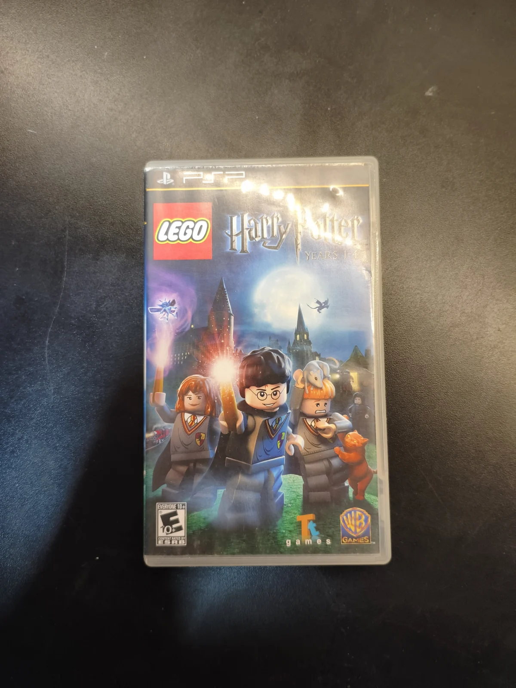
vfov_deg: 67.3
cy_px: 344
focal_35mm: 26
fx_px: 517
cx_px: 258
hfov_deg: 53.1
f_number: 1.5
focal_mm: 4.95
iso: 640
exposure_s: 1/60
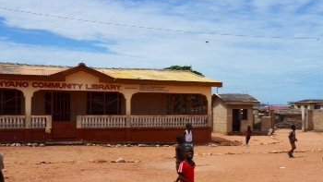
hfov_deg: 43.8
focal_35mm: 46
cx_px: 221
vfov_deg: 25.9
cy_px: 114
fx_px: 394
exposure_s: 1/400
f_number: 16
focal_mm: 16
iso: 200
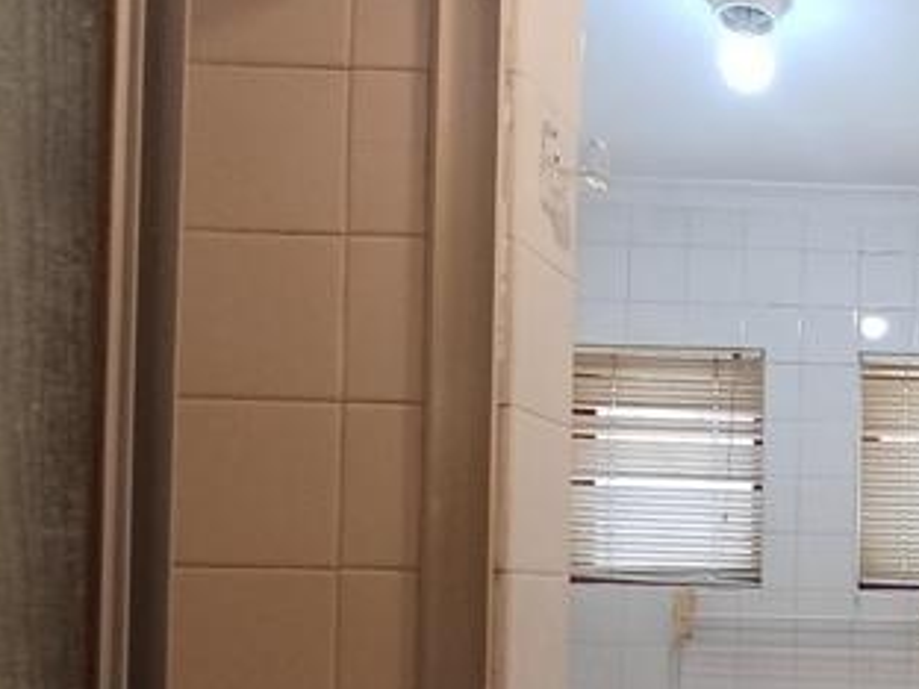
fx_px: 1088
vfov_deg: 33.4
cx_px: 1034
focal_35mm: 41
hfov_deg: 37.5
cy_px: 615
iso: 125
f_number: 2.2
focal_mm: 1.64
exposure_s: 1/50
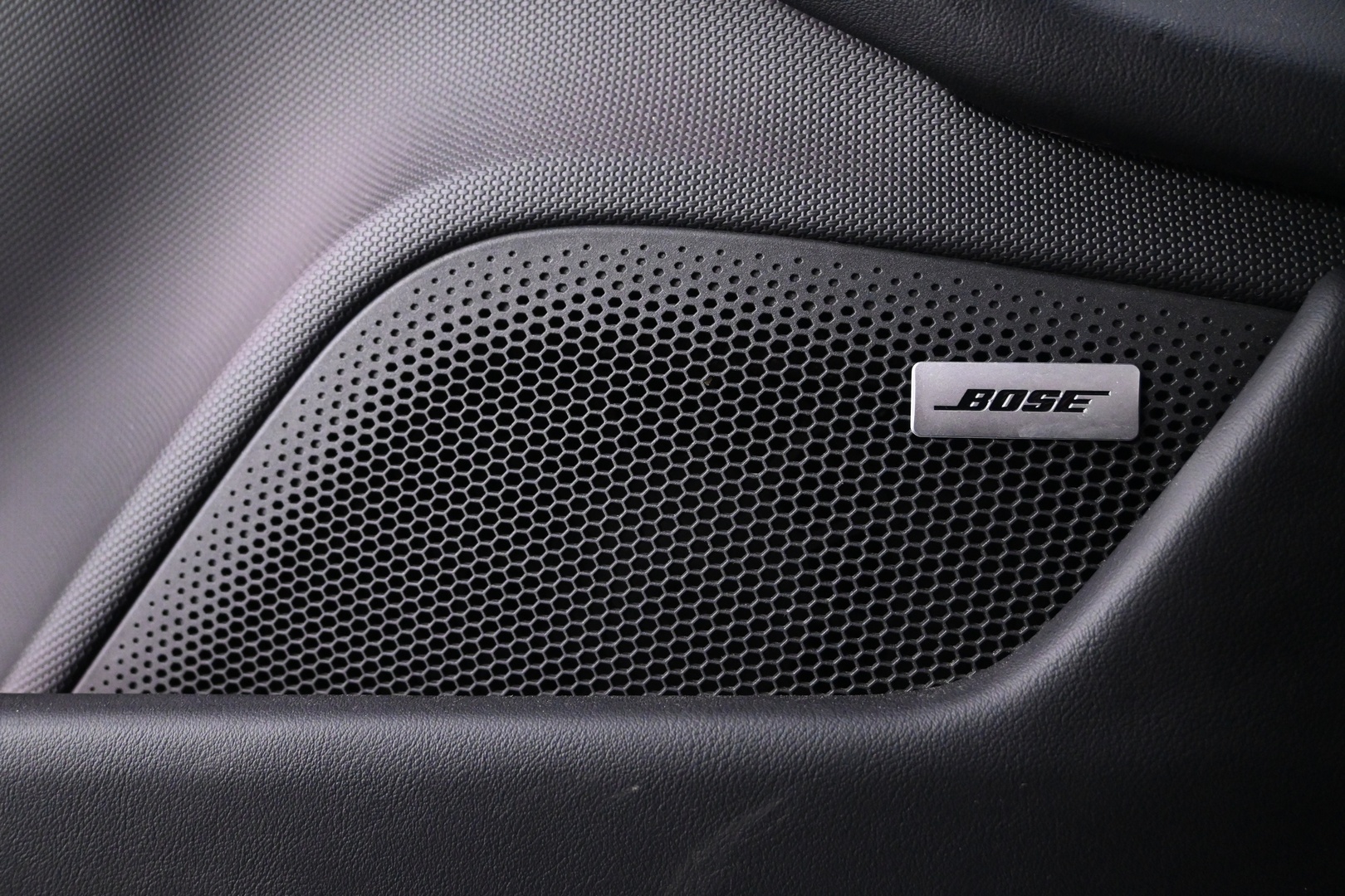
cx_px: 672
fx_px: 1345
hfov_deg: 53.1
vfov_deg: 36.9
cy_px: 448
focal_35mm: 36
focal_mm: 24
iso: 3200
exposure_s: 1/15
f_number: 4.2
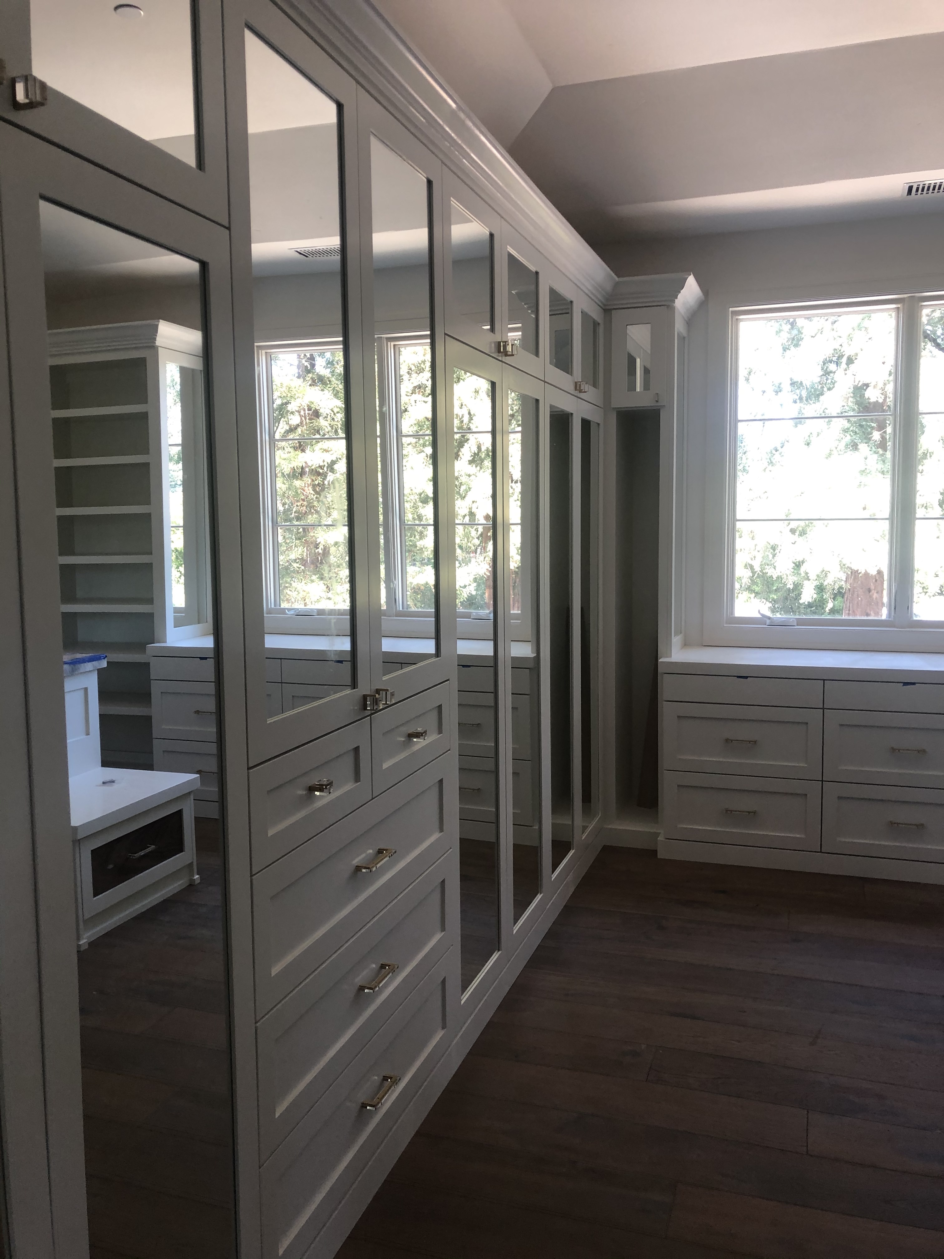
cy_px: 630
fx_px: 1018
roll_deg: +1.2
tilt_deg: -6.5
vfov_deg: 63.4
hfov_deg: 49.7
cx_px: 472
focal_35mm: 28
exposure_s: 1/40
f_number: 1.8
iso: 25
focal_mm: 4
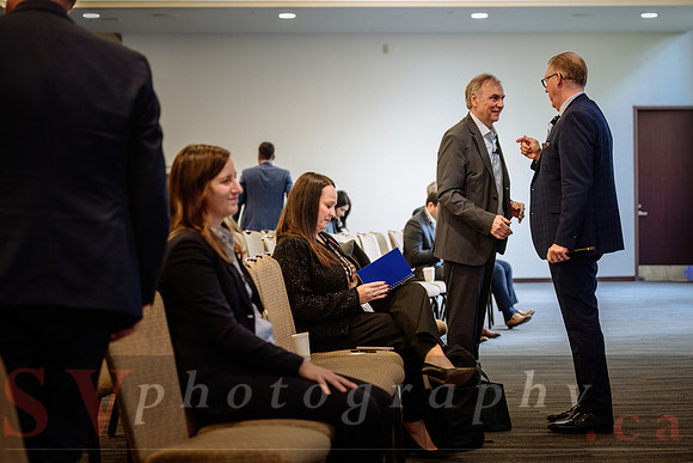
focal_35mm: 80
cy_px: 214
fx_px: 1538
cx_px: 393
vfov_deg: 17.1
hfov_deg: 25.4
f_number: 2.8
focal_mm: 70
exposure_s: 1/160
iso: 1600
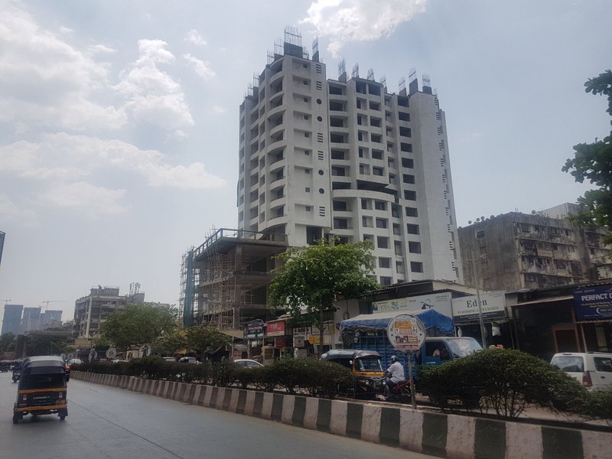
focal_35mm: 26
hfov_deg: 67.3
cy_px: 230
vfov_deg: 53.1
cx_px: 306
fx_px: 460
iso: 40
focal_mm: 4.2
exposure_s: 1/3704
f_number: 1.7
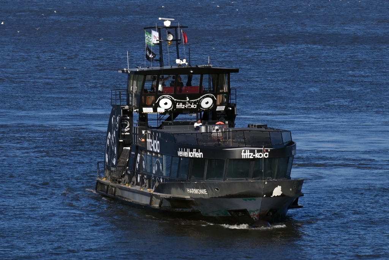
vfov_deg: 11.5
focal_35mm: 120
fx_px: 1299
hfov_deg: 17.0
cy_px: 130
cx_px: 194
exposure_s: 1/640
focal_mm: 120
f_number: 6.3
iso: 100
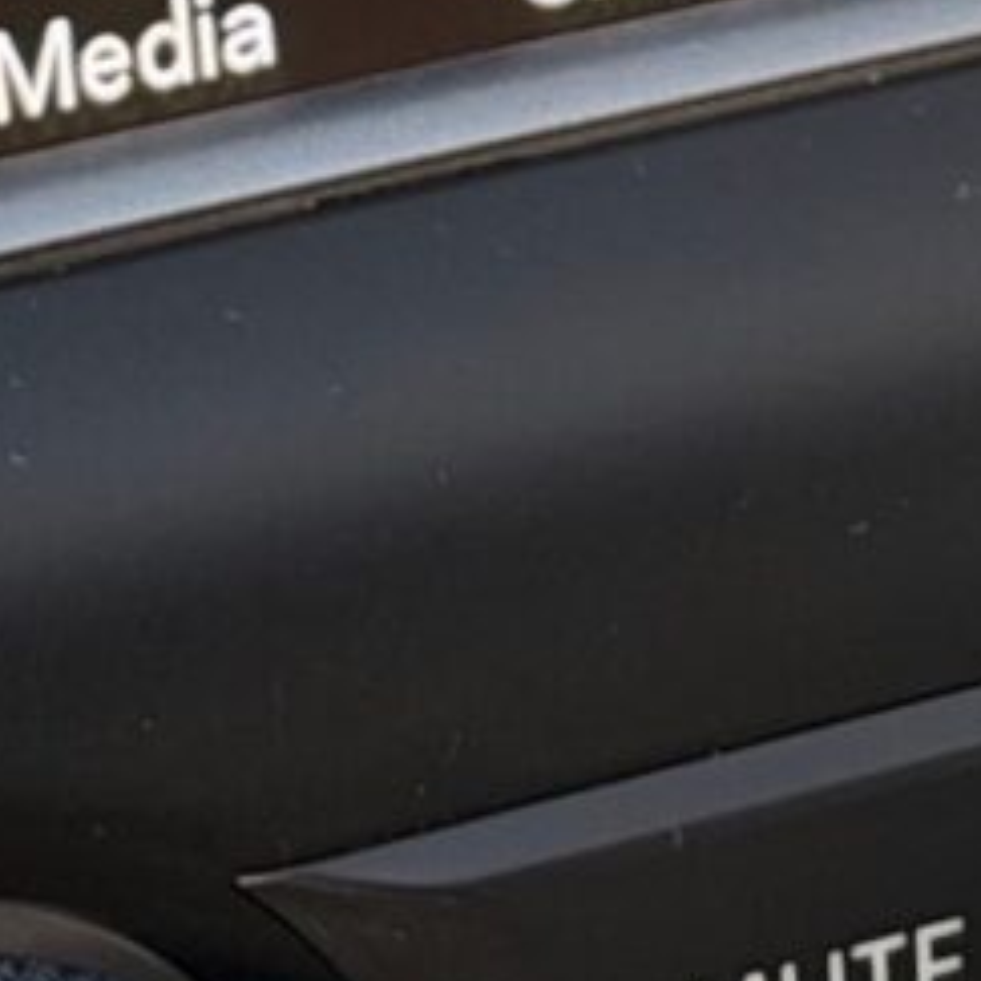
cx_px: 488
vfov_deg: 5.8
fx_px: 9266
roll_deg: -6.4
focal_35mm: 289
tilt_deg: -20.1
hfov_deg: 6.1
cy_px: -1546
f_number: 1.8
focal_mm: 6.93
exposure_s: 1/121
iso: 160
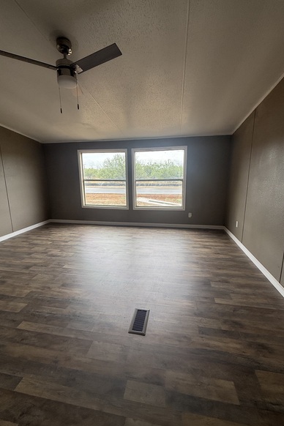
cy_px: 211
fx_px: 189
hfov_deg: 73.7
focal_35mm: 16
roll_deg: +0.3
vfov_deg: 96.7
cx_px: 141
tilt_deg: -10.7
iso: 50
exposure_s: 1/200
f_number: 2.2
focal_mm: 2.22
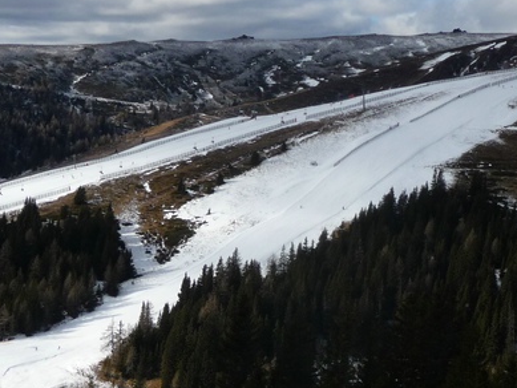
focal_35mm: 122
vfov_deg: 12.1
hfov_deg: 16.1
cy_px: 270
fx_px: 1823
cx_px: 291
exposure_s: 1/800
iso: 100
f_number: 4.2
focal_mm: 8.5
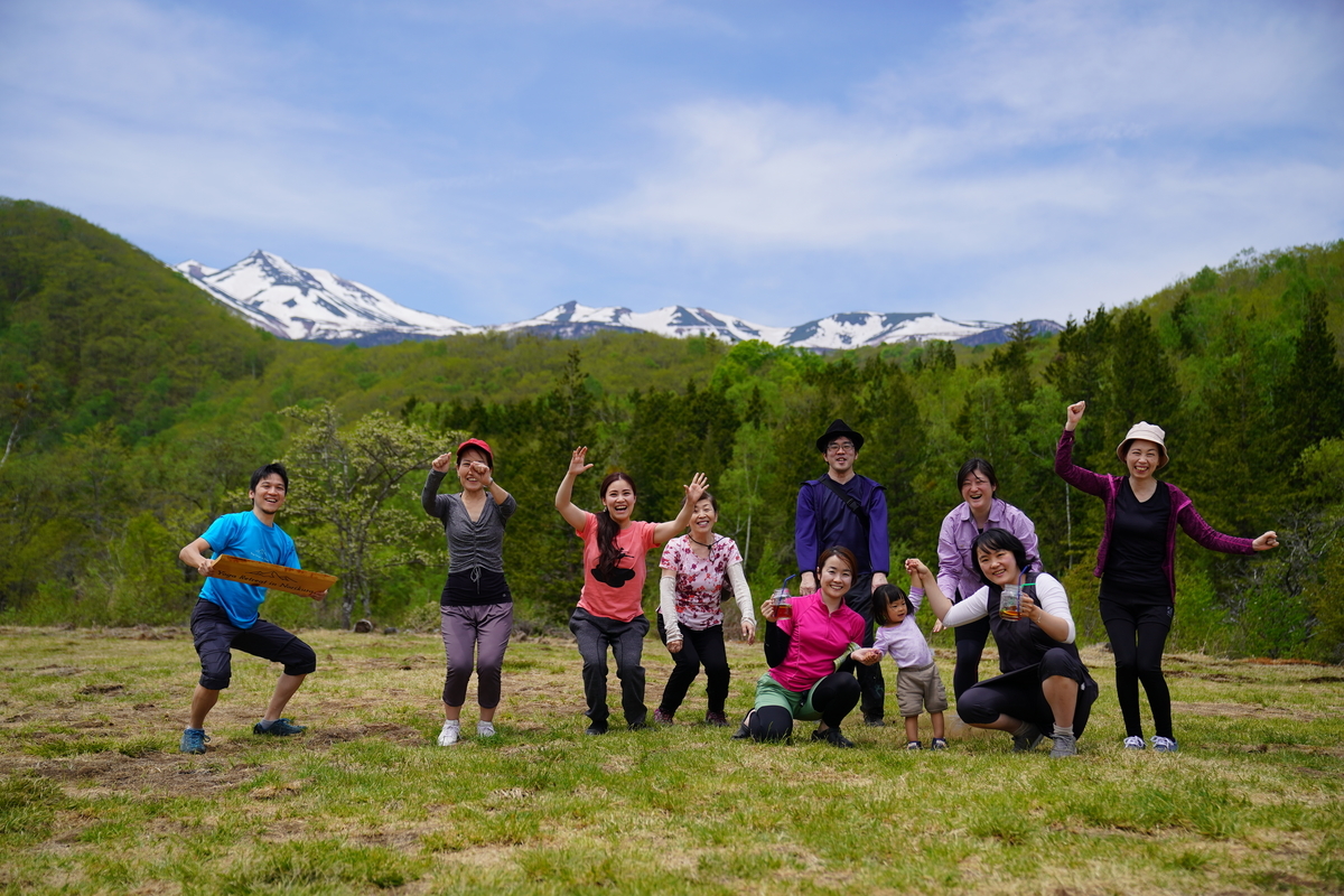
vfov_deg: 30.5
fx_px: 1643
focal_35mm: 44
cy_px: 448
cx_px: 672
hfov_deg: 44.5
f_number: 2.8
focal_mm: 44
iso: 100
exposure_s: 1/2000
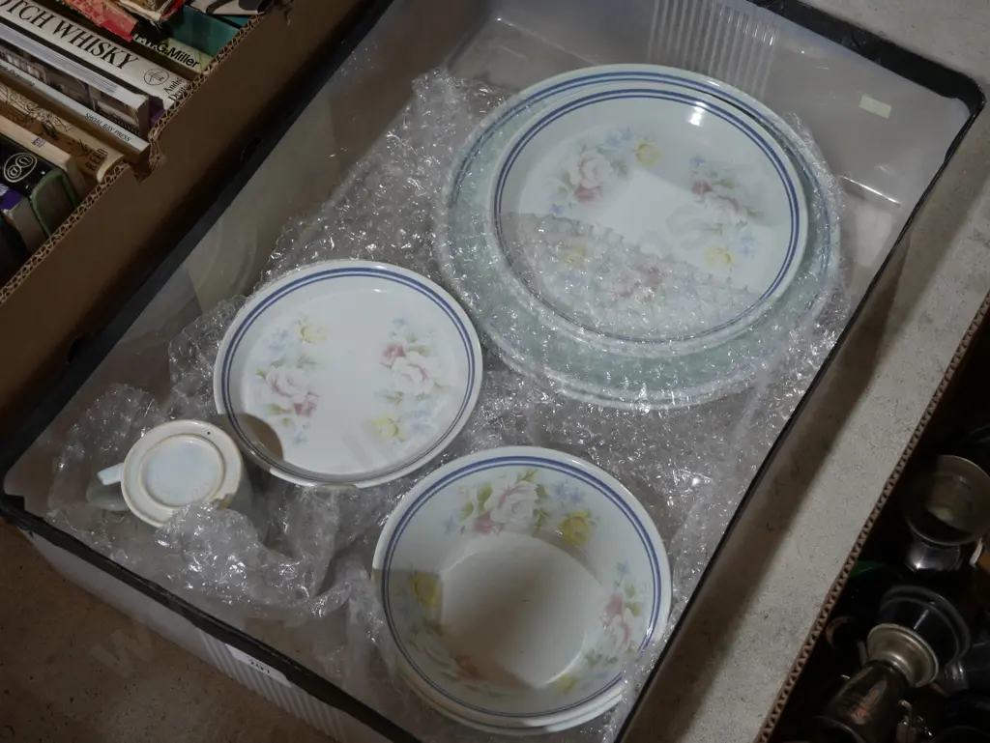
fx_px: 1602
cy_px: 372
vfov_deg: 26.1
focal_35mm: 56
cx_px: 495
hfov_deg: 34.3
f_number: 5.3
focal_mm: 28
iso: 400
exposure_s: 1/60
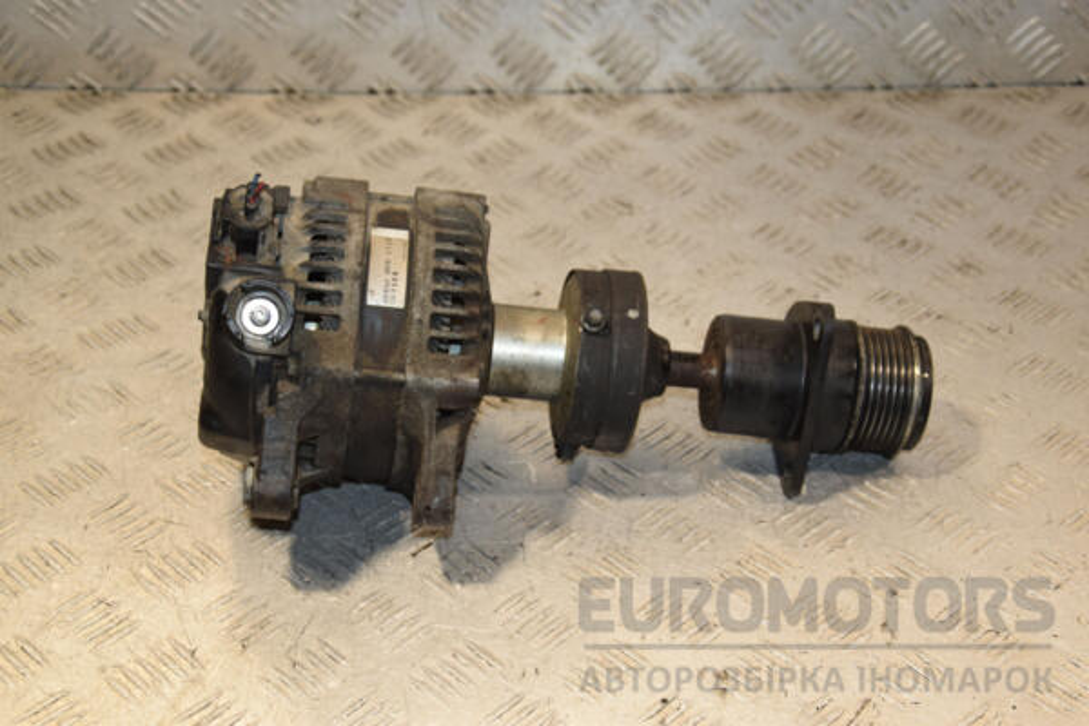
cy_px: 363
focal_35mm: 68
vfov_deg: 20.2
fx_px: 2042
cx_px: 544
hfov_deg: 29.9
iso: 800
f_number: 6.3
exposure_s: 1/200
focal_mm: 45
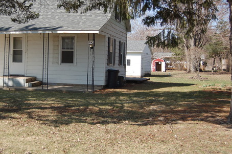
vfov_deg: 24.5
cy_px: 67
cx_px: 82
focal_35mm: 55
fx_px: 354
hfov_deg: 36.0
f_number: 4.2
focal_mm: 26
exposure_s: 1/800
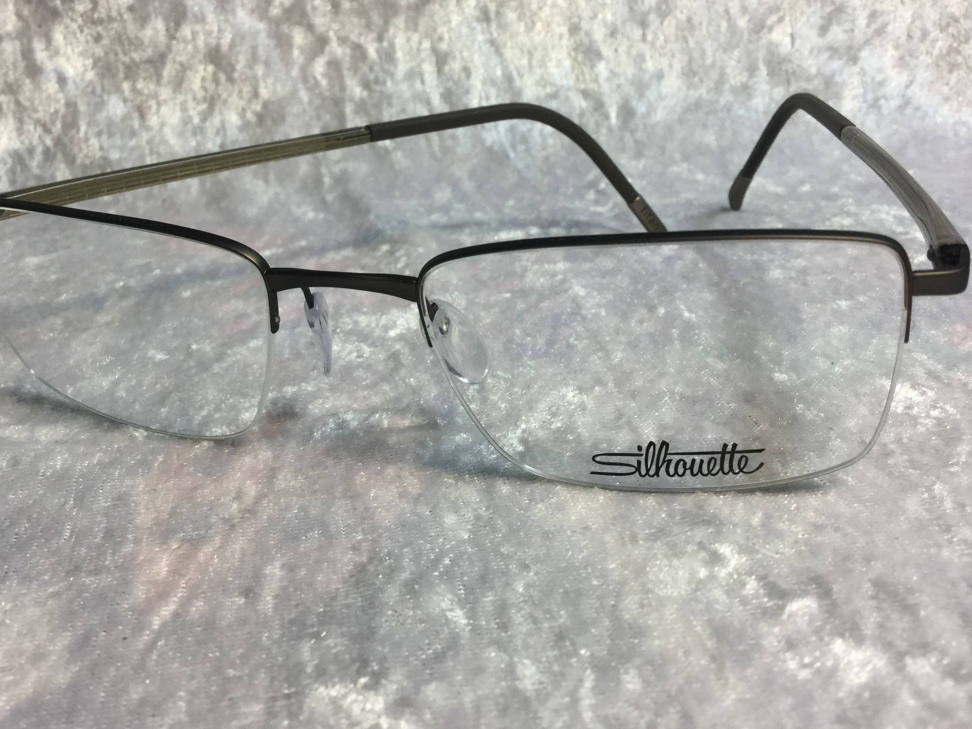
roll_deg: +0.6
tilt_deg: -30.5
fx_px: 1095
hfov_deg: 47.8
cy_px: 334
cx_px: 426
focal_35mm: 39
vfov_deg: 36.8
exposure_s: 1/33
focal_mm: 3.3
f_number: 2.4
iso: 25
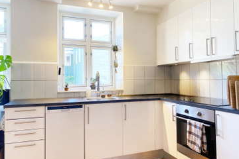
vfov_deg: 46.4
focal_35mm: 28
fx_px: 186
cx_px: 122
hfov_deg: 65.5
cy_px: 79
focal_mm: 4.25
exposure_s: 1/100
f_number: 1.8
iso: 80
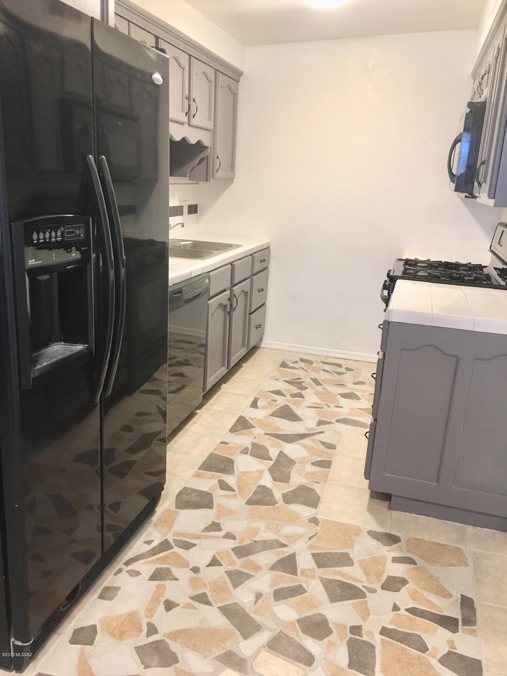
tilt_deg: -16.1
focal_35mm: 29
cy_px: 338
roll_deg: -4.4
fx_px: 566
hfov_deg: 48.2
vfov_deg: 61.7
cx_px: 254
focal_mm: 4.15
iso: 50
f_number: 2.2
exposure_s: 1/15
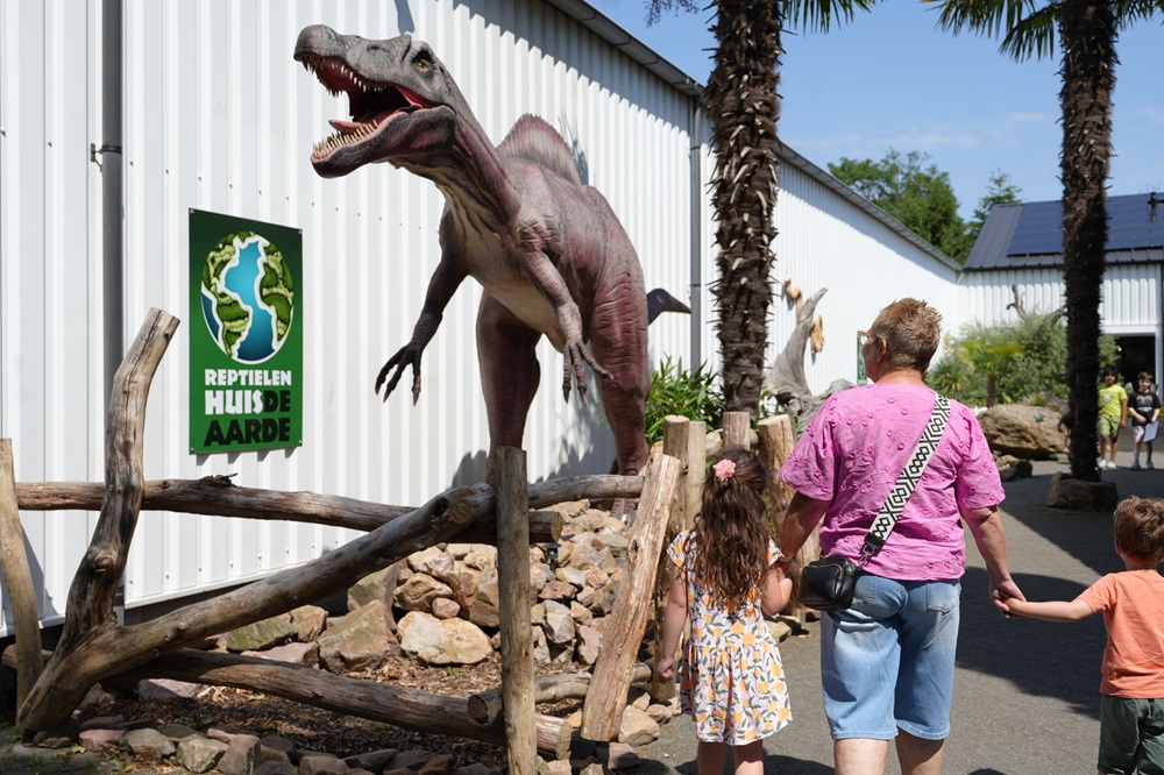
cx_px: 582
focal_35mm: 35
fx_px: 1131
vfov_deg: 37.8
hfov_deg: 54.5
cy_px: 388
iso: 100
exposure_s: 1/800
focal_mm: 35
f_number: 4.5
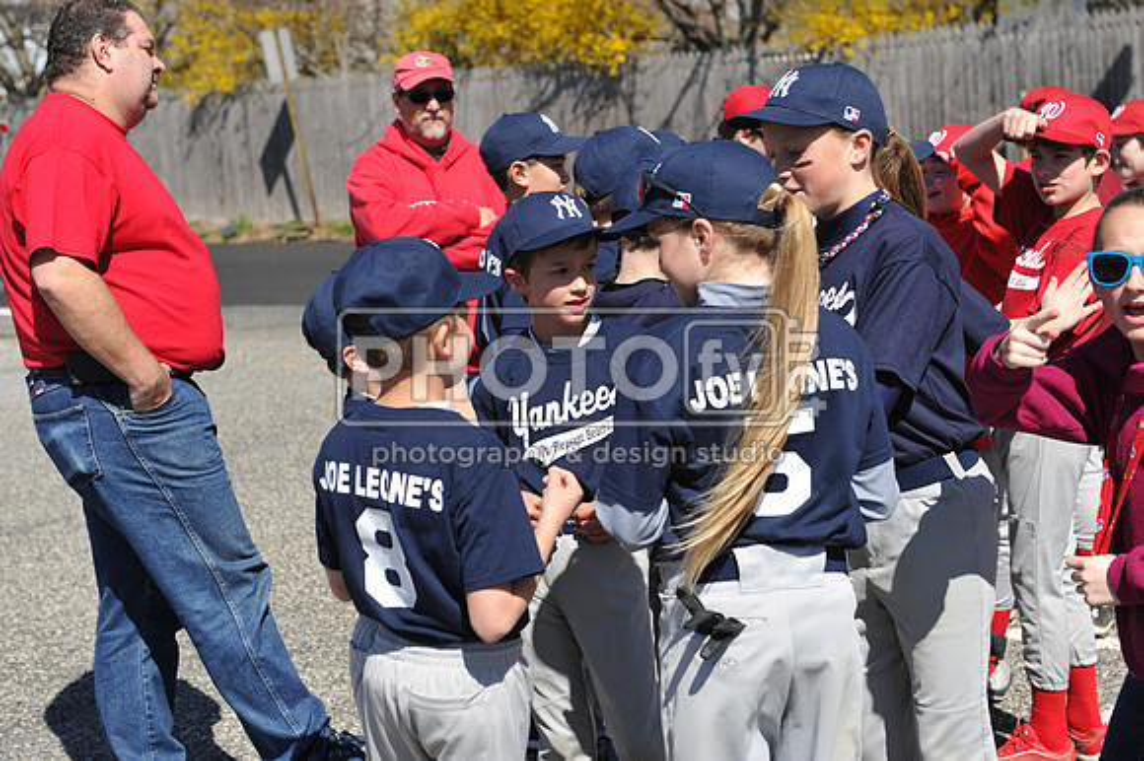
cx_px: 572
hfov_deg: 28.9
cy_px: 380
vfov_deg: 19.4
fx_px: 2223
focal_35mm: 70
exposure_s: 1/800
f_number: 5
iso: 200
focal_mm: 70
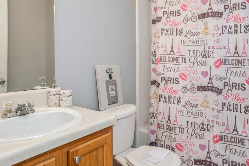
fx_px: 173
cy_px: 69
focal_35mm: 25
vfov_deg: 51.0
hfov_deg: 70.9
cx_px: 147
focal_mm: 21
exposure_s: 1/2
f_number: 8
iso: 200
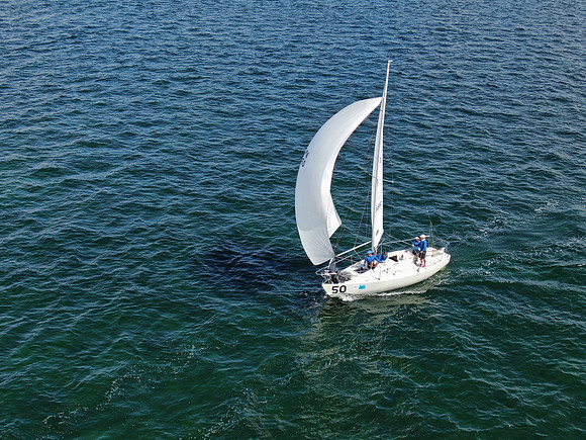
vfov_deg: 30.3
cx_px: 293
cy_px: 220
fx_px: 813
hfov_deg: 39.7
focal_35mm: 48
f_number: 3.8
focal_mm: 8.6
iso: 100
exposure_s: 1/640
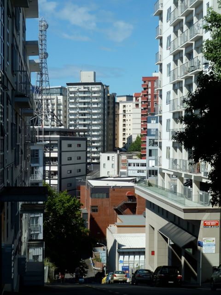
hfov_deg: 21.9
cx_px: 110
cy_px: 148
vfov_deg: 29.0
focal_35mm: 67
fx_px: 570
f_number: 5.6
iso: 80
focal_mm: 11
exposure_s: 1/500
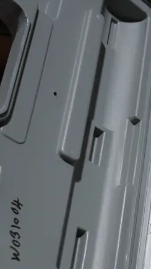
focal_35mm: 77
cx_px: 212
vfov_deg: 26.7
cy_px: 236
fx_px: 549
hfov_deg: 14.8
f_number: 3.6
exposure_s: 1/125
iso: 200
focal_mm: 15
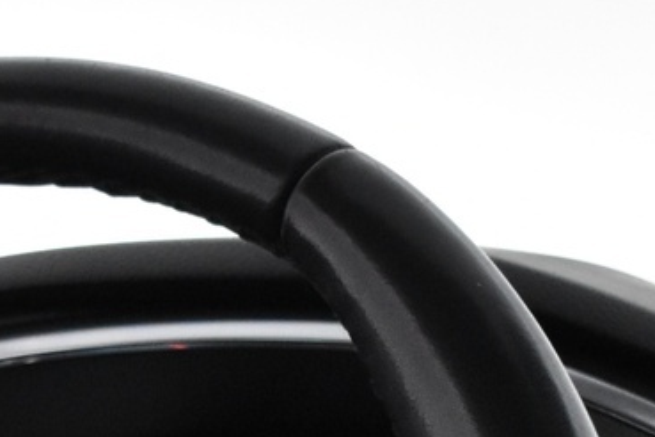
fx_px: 3715
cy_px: 862
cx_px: -130
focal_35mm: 204
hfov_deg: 9.9
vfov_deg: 6.5
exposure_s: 1/80
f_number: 4.2
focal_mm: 31
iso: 3200
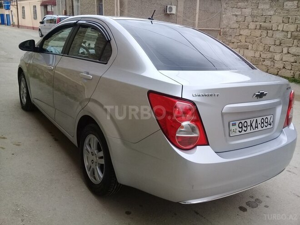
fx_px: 269
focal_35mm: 31
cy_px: 112
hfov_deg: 58.4
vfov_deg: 45.4
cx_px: 150
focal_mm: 3.3
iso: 50
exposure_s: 1/501
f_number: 2.2
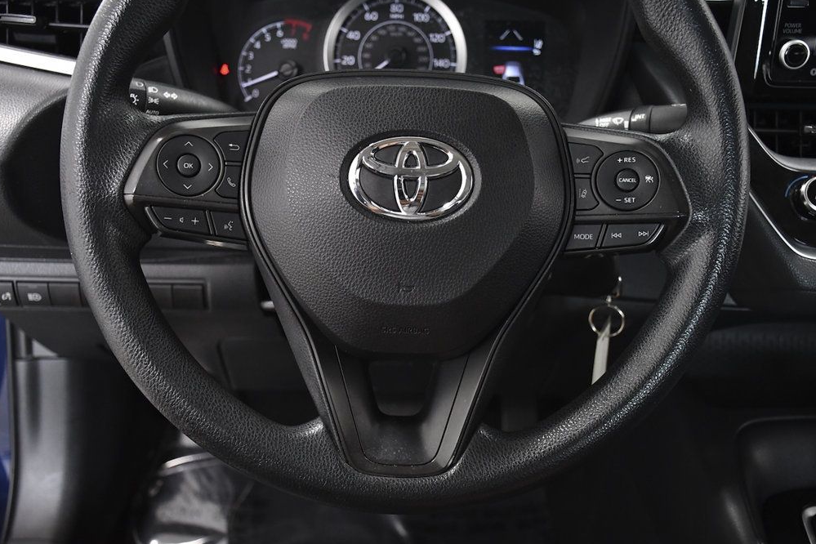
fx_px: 907
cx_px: 411
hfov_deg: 48.5
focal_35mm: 40
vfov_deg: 33.4
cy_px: 276
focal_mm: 26
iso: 2500
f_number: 3.8
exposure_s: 1/250
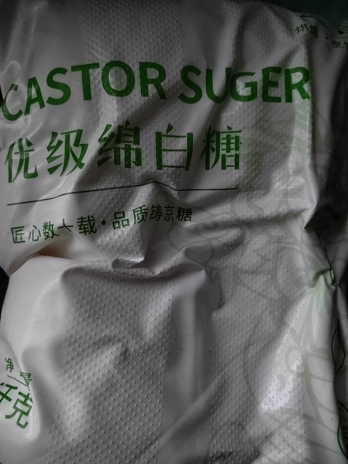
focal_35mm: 23
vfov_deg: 73.9
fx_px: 308
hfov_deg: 58.9
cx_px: 174
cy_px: 232
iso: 6720
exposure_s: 1/14.3
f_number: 1.9
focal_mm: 5.52
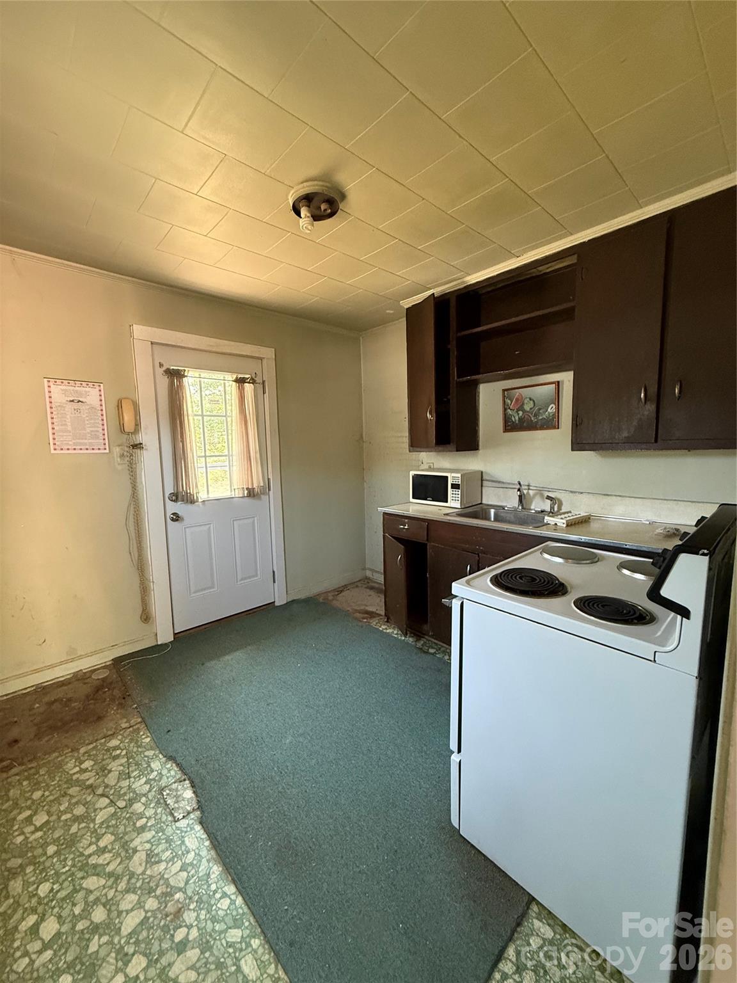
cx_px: 368
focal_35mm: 14
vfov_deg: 102.1
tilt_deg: -5.9
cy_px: 492
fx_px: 397
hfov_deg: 85.7
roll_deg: +0.4
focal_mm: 2.22
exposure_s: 1/60
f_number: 2.2
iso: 500
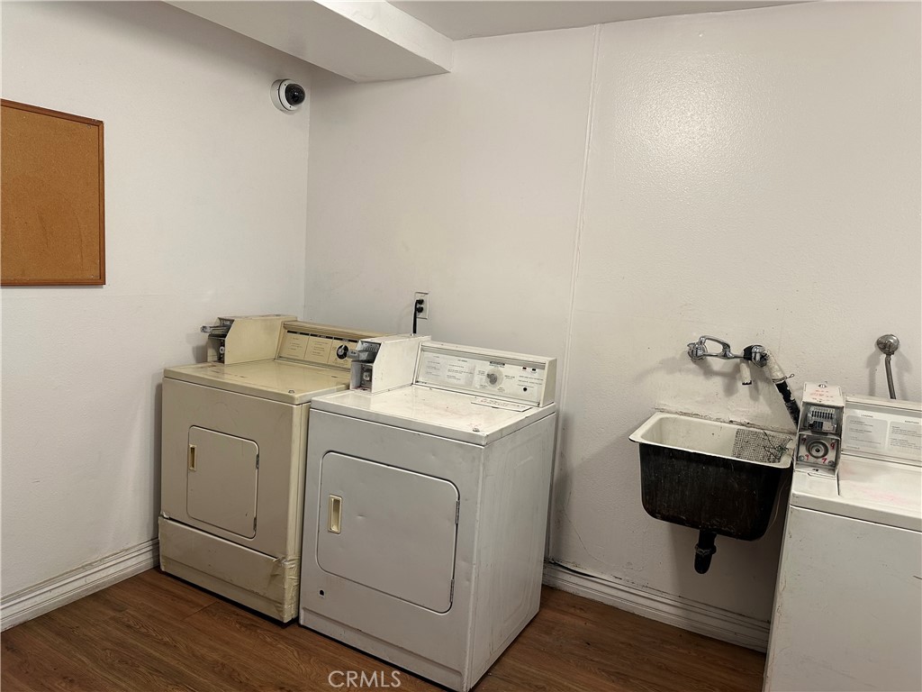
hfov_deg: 71.6
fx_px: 639
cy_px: 346
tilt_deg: -6.7
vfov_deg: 56.8
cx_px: 461
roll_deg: -2.8
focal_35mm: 24
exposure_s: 1/60
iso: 125
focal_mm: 6.86
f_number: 1.78
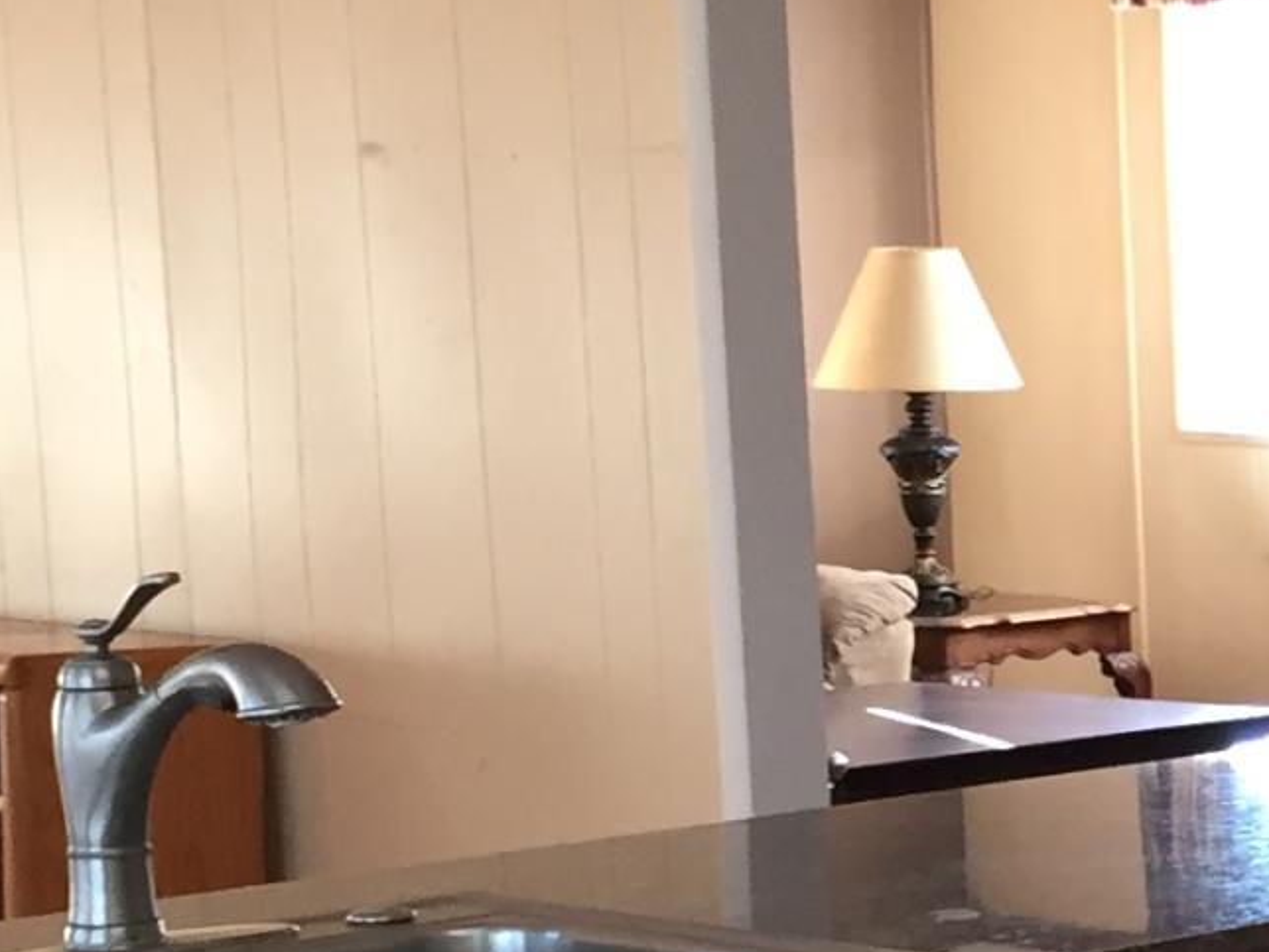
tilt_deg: -6.8
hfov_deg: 13.3
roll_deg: +0.1
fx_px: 4949
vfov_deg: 10.9
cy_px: 798
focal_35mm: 135
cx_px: 2215
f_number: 2.2
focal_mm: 4.15
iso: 64
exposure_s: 1/30
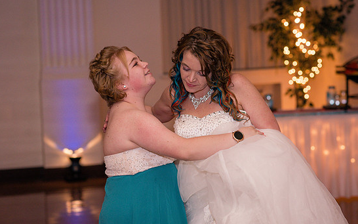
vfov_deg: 14.2
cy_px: 104
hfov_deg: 22.6
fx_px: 897
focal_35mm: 92
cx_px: 172
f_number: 3.2
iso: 640
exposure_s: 1/125
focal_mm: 85
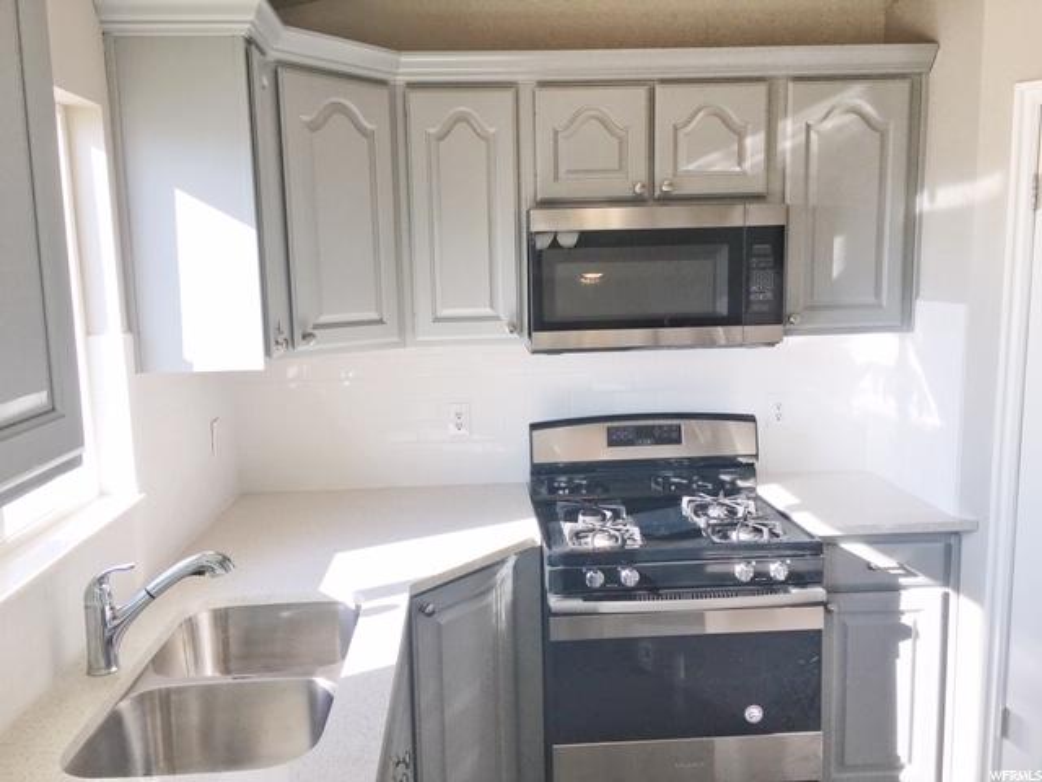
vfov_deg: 48.2
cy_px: 391
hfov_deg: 61.7
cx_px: 521
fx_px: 873
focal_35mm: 29
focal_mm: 4.15
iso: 25
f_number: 2.2
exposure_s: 1/248
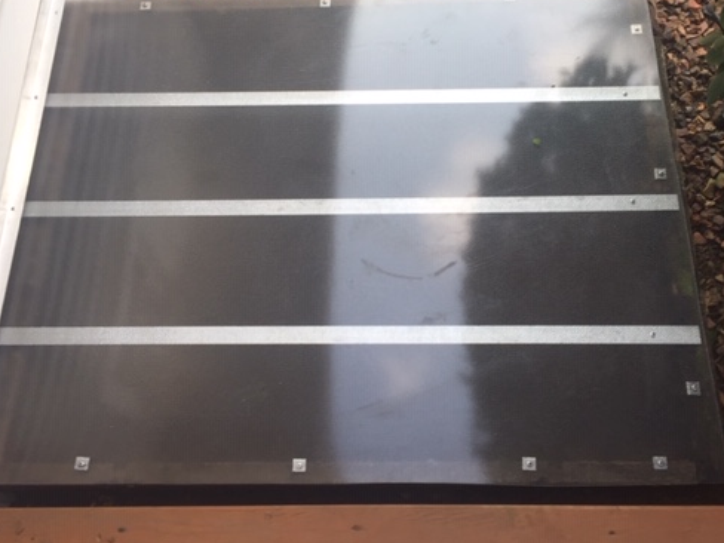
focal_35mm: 38
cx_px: 383
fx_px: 795
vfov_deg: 37.7
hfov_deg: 49.0
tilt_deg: -66.8
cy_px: 242
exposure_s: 1/120
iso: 32
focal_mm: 4.15
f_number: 2.2
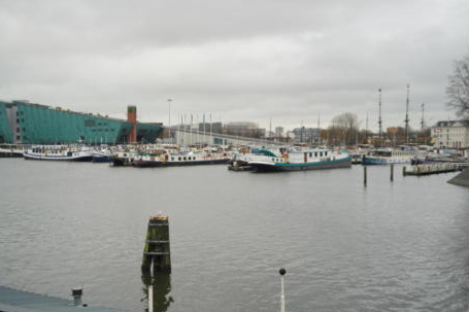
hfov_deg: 44.5
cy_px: 159
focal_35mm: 44
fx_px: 573
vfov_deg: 30.5
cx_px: 235
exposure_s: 1/100
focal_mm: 40
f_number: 3.2
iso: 100
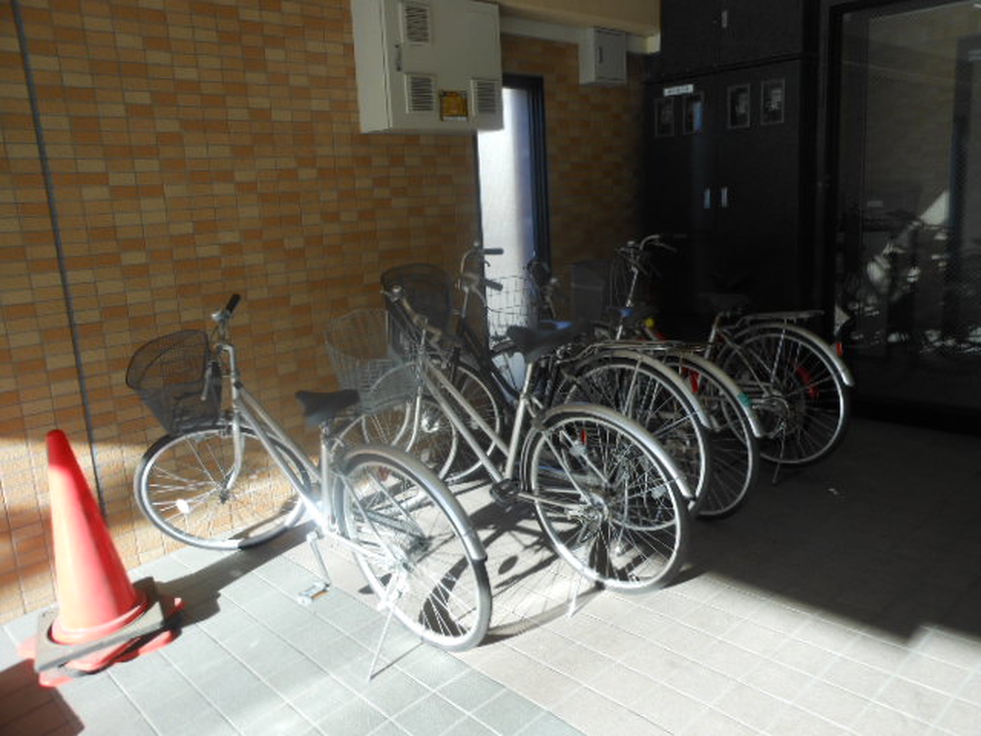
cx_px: 490
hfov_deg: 63.4
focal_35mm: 28
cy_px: 368
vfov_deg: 49.7
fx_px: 794
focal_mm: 5
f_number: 3.7
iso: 80
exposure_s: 1/80
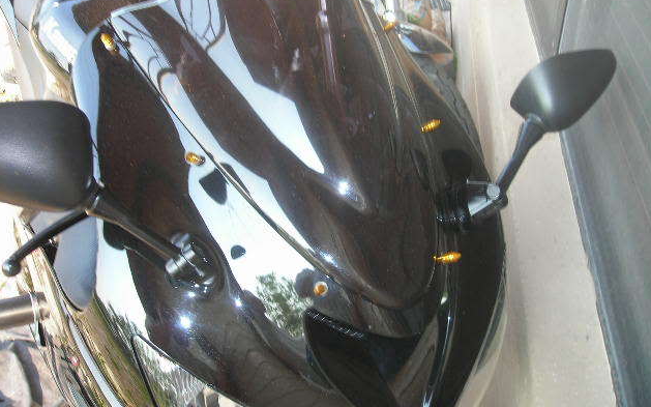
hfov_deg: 48.2
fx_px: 727
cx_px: 329
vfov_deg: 31.2
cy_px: 183
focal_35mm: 41
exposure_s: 1/31
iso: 50
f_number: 3.2
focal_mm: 6.3
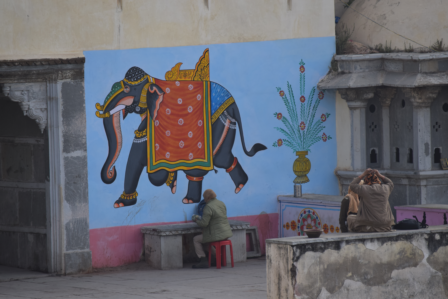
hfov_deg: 6.9
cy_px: 150
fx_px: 3733
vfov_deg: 4.6
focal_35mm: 300
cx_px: 224
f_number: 6.3
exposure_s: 1/1600
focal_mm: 200
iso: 400
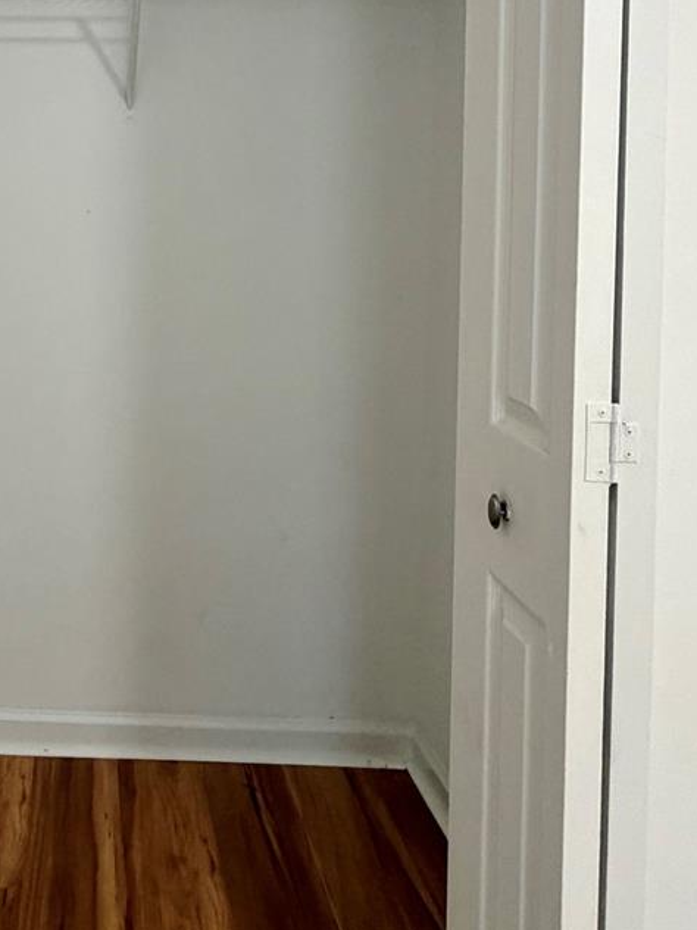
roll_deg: -1.7
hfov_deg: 38.3
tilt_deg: -2.3
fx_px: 913
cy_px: 256
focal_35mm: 34
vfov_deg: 52.1
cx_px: 44
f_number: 2.2
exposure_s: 1/60
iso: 400
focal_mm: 2.22
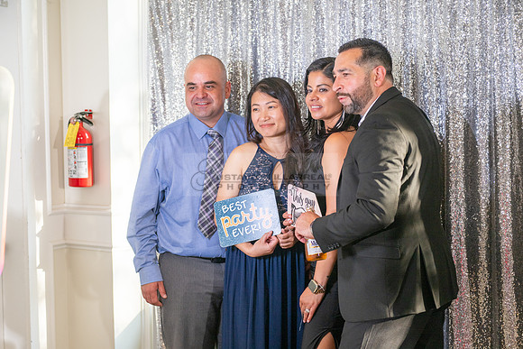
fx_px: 1135
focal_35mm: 78
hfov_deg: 25.9
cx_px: 231
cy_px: 195
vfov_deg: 17.5
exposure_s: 1/200
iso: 400
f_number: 3.5
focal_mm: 70
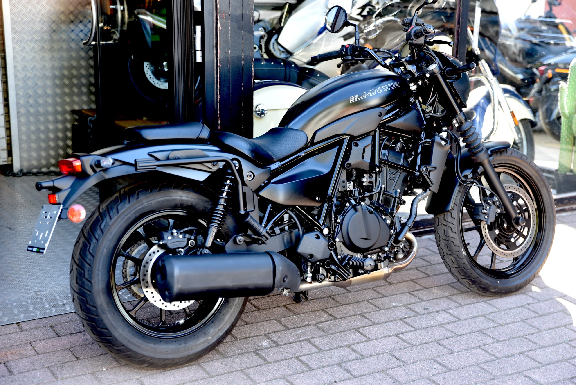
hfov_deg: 34.5
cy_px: 192
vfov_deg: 23.4
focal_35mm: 58
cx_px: 288
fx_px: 928
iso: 100
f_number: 2.8
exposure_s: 1/40
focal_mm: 58
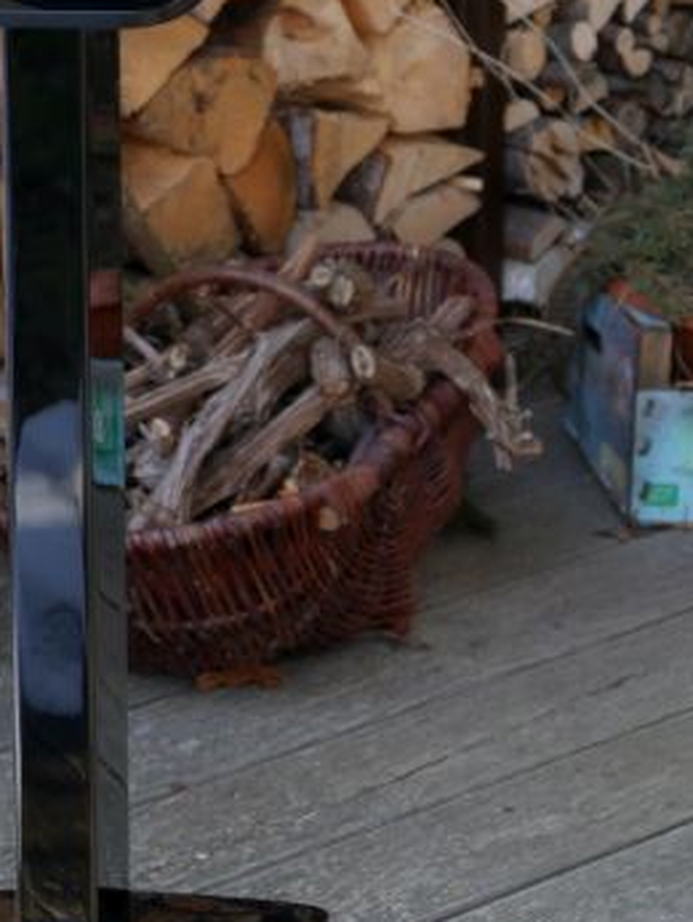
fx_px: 4559
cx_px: 96
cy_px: 270
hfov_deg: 8.7
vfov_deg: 11.5
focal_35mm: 171
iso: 250
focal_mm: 37
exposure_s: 1/80
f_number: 4.6
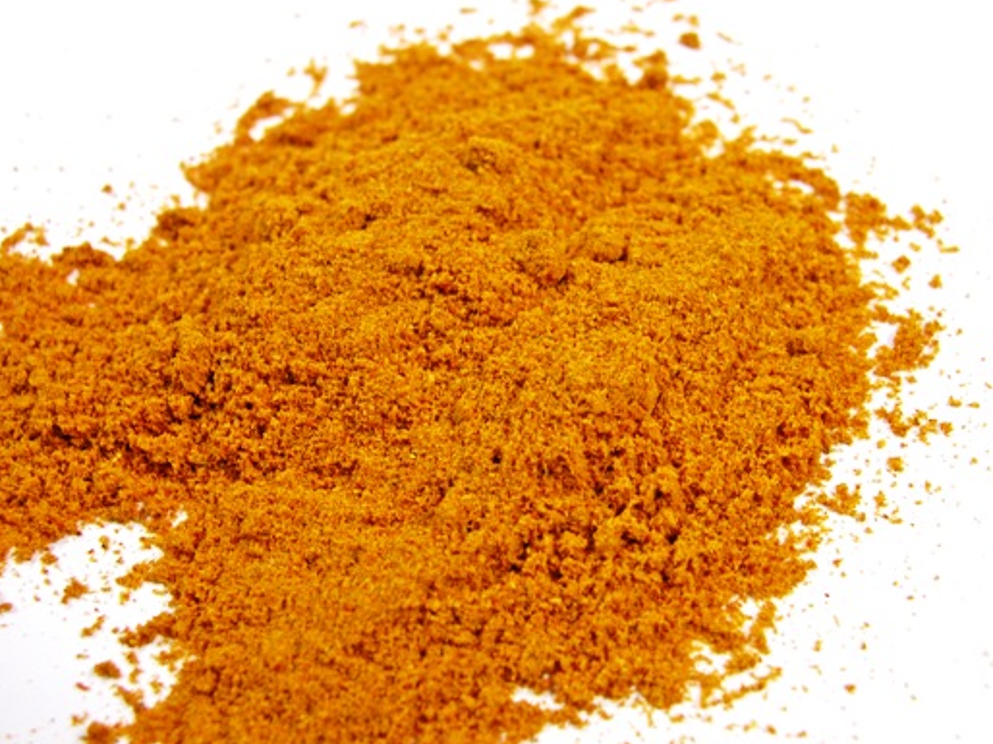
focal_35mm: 55
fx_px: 1577
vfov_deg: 26.5
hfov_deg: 34.9
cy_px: 373
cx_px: 513
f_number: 3.9
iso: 100
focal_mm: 13.7
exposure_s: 1/144
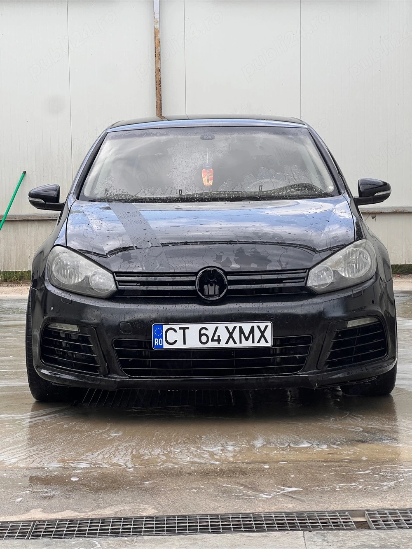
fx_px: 1222
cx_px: 206
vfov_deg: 25.3
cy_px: 274
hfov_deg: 19.1
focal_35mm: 77
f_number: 2.8
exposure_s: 1/363
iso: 32
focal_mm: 9
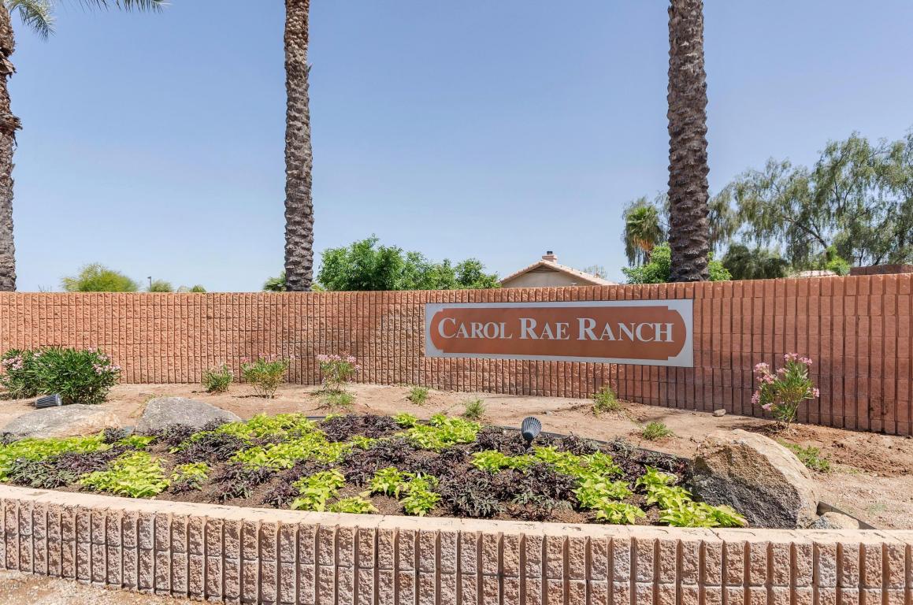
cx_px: 456
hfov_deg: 85.5
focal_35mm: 20
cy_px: 302
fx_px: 494
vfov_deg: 63.0
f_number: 10
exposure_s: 1/400
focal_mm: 13
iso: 320
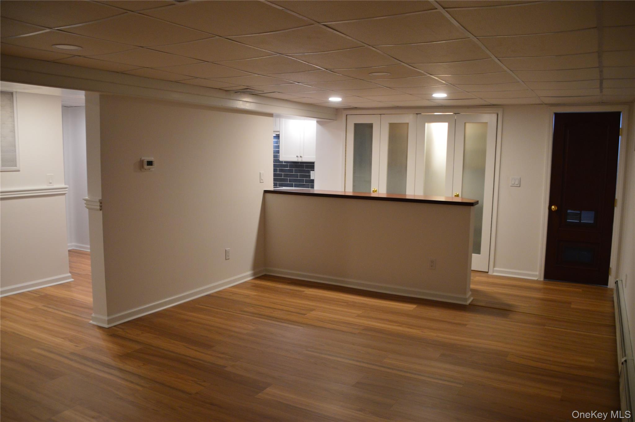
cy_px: 211
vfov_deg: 47.8
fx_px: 476
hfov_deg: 67.4
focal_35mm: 27
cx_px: 318
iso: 800
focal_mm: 18
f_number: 3.5
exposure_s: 1/60
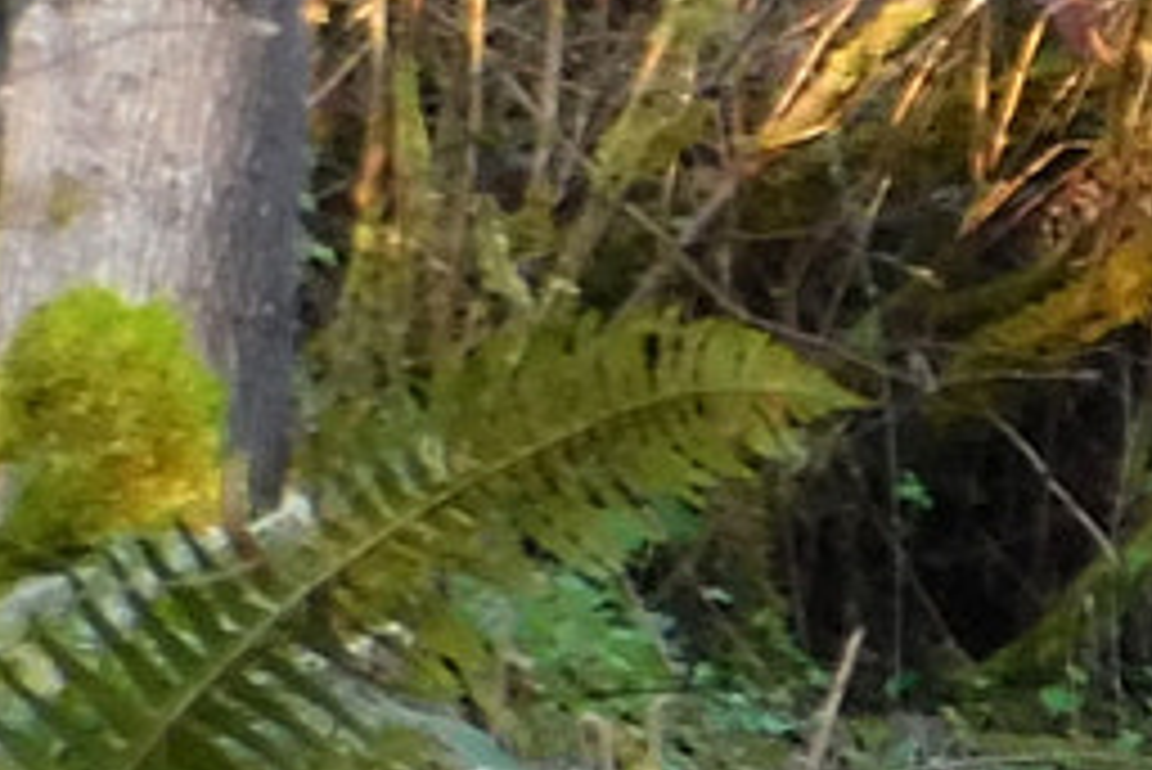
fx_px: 38228
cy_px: 2414
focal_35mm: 1194
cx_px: 3398
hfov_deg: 1.7
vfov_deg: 1.2
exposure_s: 1/30
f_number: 5.4
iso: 560
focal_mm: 32.7
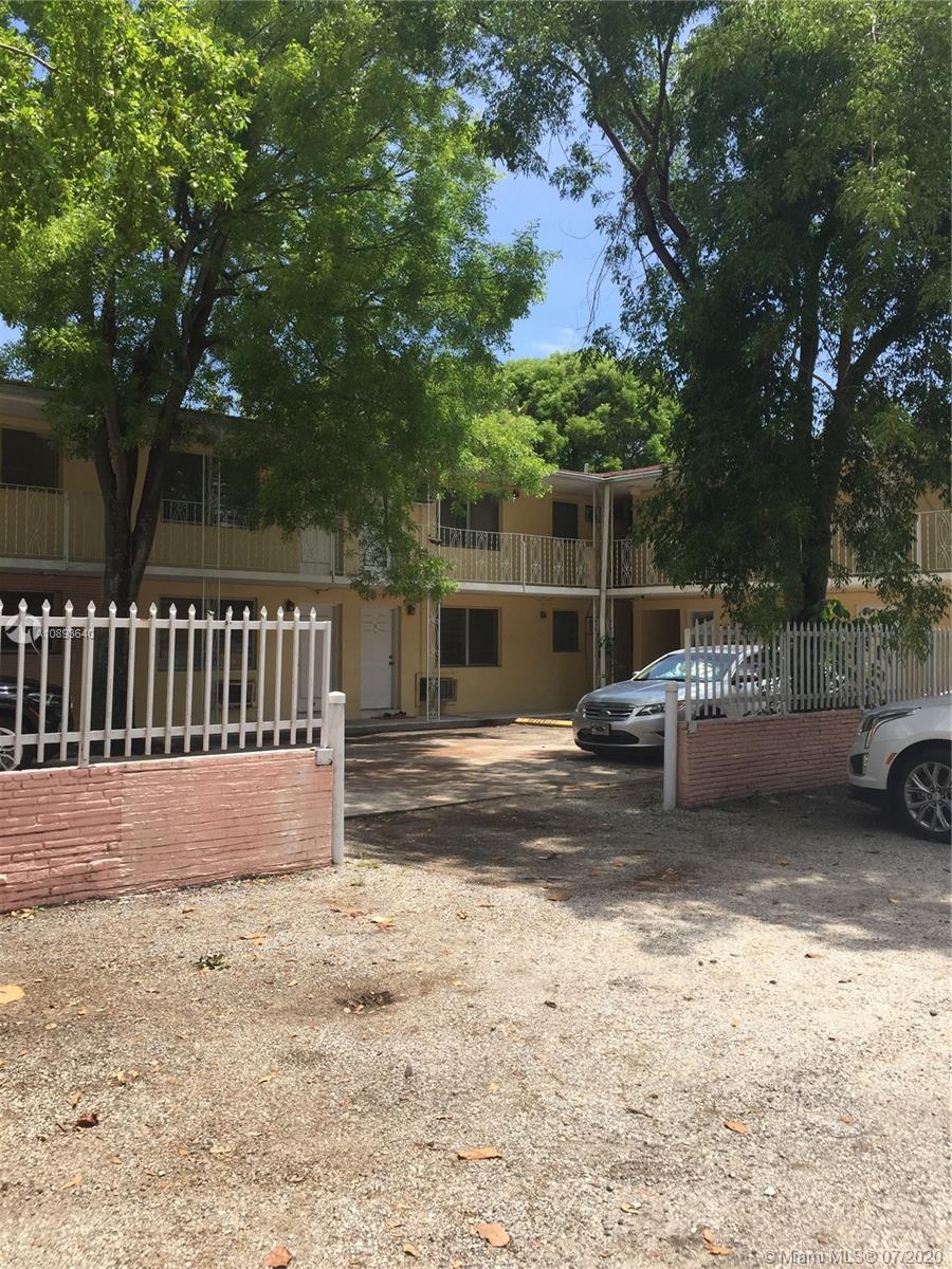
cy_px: 634
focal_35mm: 29
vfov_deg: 61.7
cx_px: 476
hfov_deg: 48.2
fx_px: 1063
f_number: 2.2
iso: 32
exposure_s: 1/1319
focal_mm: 4.15
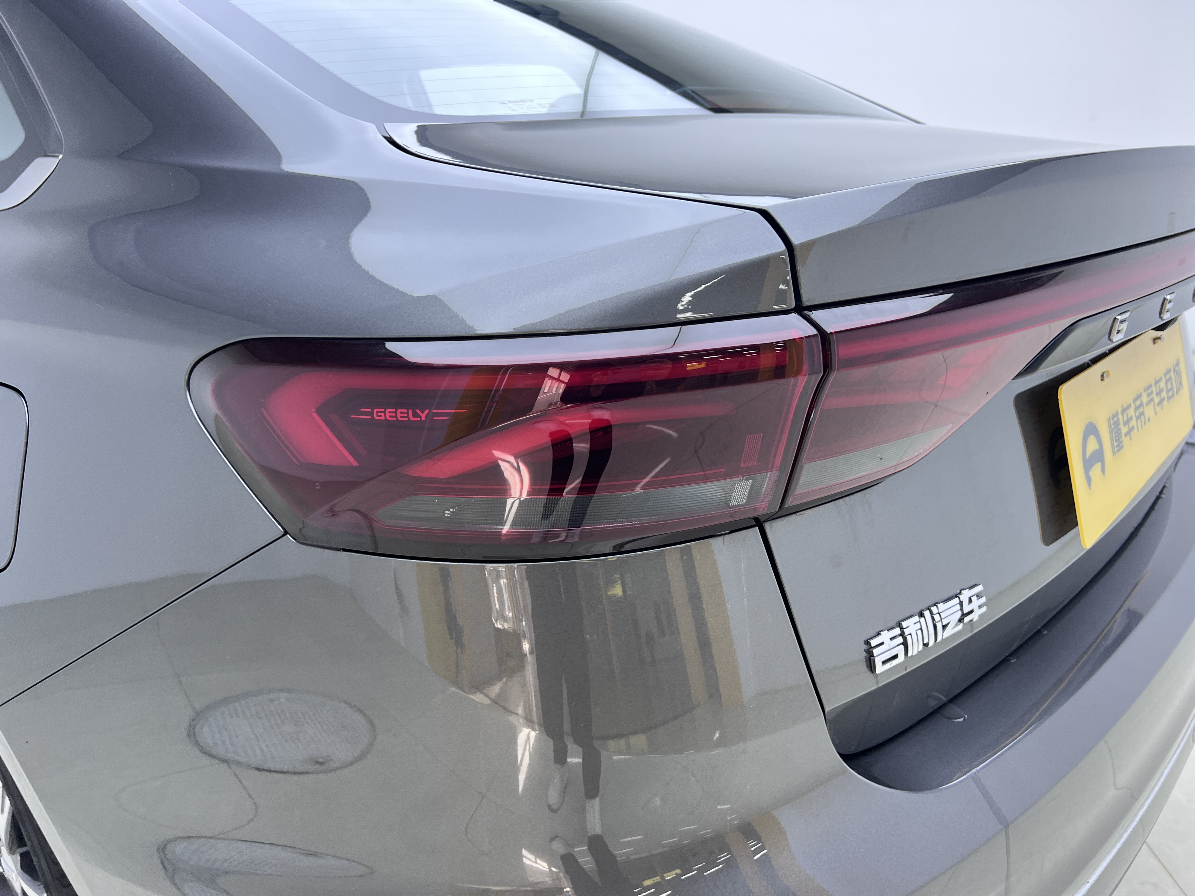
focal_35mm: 26
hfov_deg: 67.3
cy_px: 448
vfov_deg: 53.1
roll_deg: +1.8
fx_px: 898
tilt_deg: -18.8
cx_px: 598
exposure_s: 1/100
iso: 64
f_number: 1.5
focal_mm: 5.7
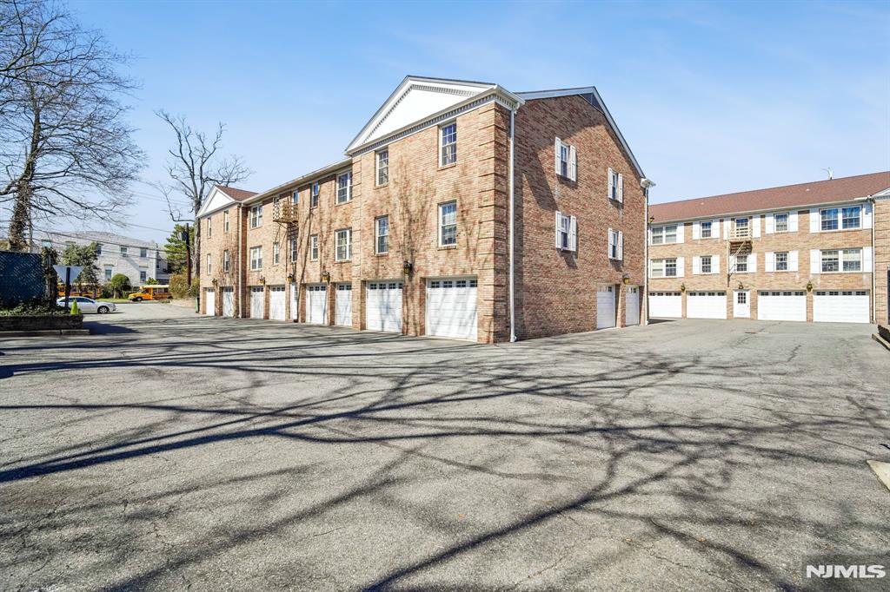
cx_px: 445
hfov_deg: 96.8
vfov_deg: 73.7
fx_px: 395
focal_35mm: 16
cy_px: 296
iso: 400
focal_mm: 16
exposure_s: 1/800
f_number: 7.1
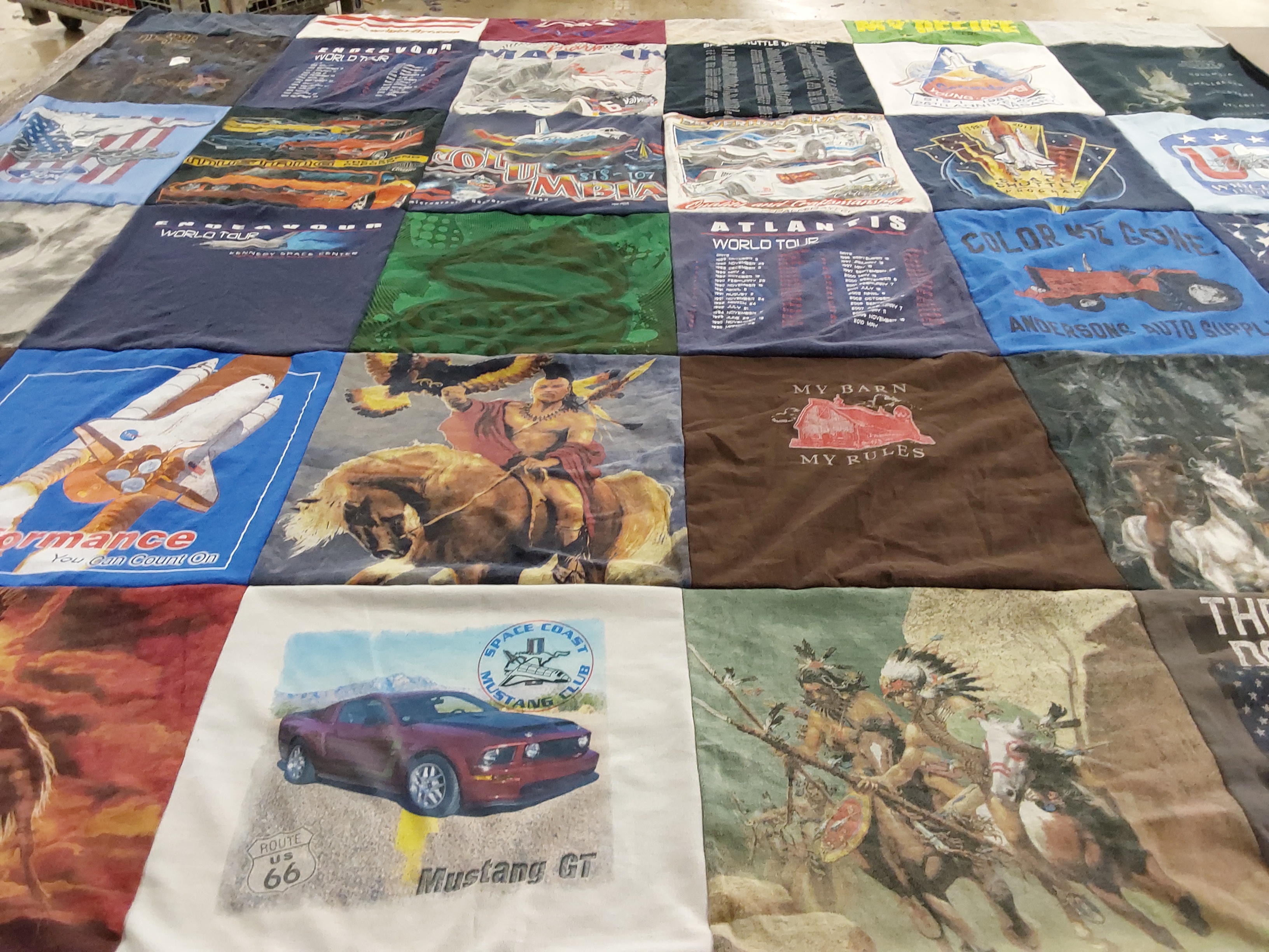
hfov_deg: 63.4
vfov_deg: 49.7
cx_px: 634
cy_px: 476
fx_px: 1026
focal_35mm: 28
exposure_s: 1/60
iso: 160
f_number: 1.9
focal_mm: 2.91
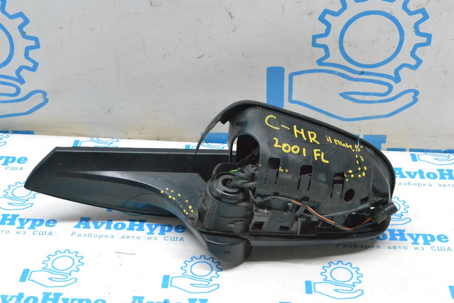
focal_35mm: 57
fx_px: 719
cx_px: 227
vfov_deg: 23.8
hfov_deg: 35.0
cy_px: 152
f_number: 11
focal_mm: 38
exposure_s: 1/100
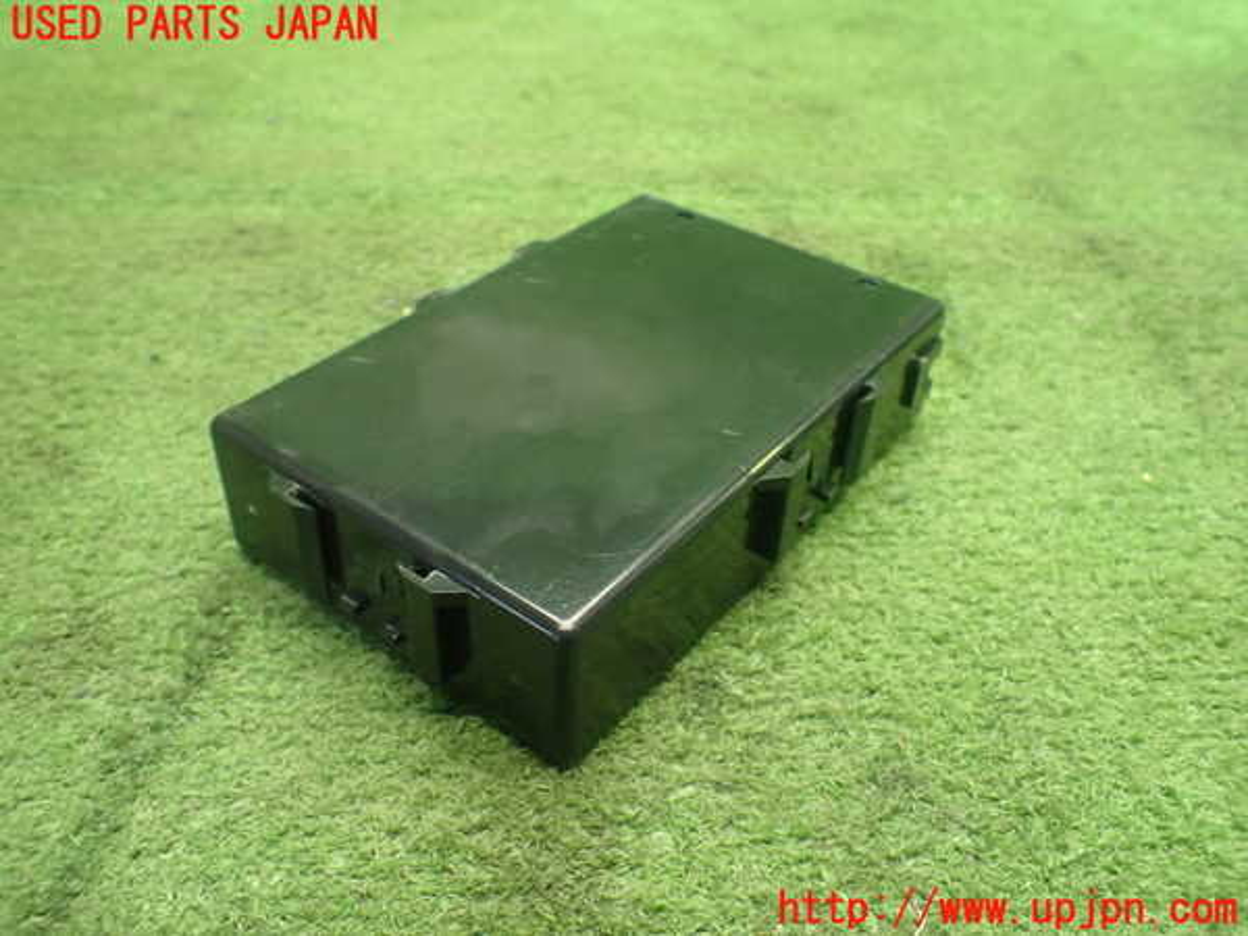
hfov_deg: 60.0
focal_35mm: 30
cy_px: 468
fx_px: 1082
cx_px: 624
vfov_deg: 46.8
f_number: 2.3
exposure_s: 1/80
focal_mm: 5.4
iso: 800
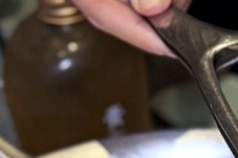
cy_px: 359
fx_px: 727
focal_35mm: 110
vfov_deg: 10.8
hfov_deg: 17.8
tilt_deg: -48.9
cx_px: 275
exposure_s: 1/60
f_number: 1.78
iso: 250
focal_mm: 6.76
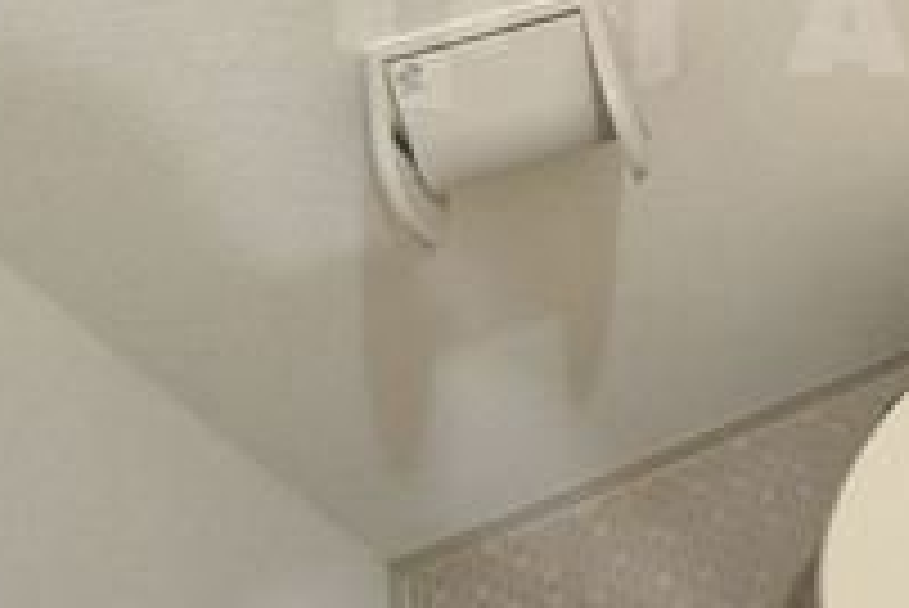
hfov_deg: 40.4
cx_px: 1012
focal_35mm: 38
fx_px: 960
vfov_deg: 32.7
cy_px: 23
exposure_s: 1/30
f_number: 4.5
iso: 1400
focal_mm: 8
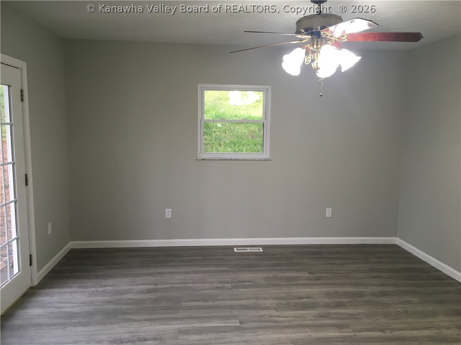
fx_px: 386
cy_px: 172
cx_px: 230
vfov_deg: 48.2
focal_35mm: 29
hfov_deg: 61.7
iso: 64
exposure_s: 1/33
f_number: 2.2
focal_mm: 4.15
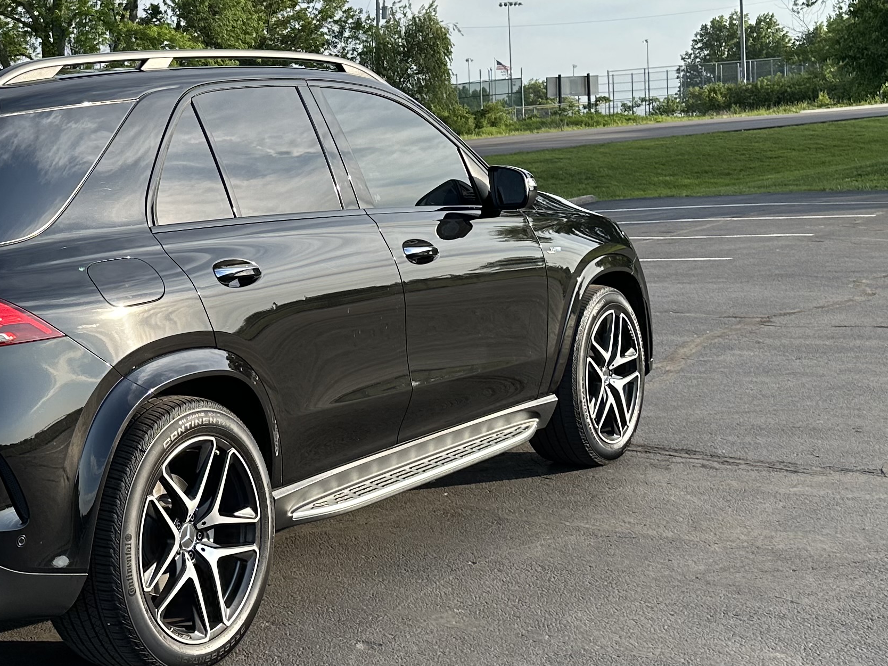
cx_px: 105
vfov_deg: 25.2
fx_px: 1488
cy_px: 276
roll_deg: +2.6
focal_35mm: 58
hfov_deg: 31.8
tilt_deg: -3.9
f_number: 1.78
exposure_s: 1/2110
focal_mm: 6.86
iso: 80
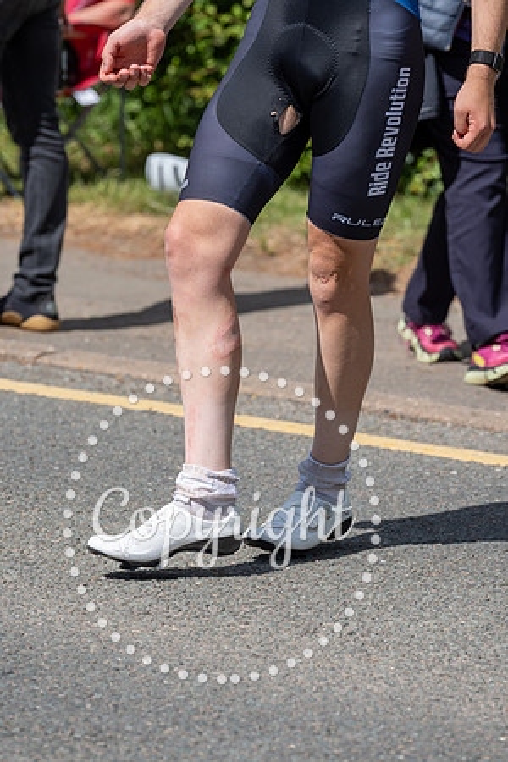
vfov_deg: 10.9
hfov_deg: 7.3
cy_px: 381
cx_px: 254
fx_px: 3979
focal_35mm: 188
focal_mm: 188
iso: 200
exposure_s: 1/1000
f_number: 5.6
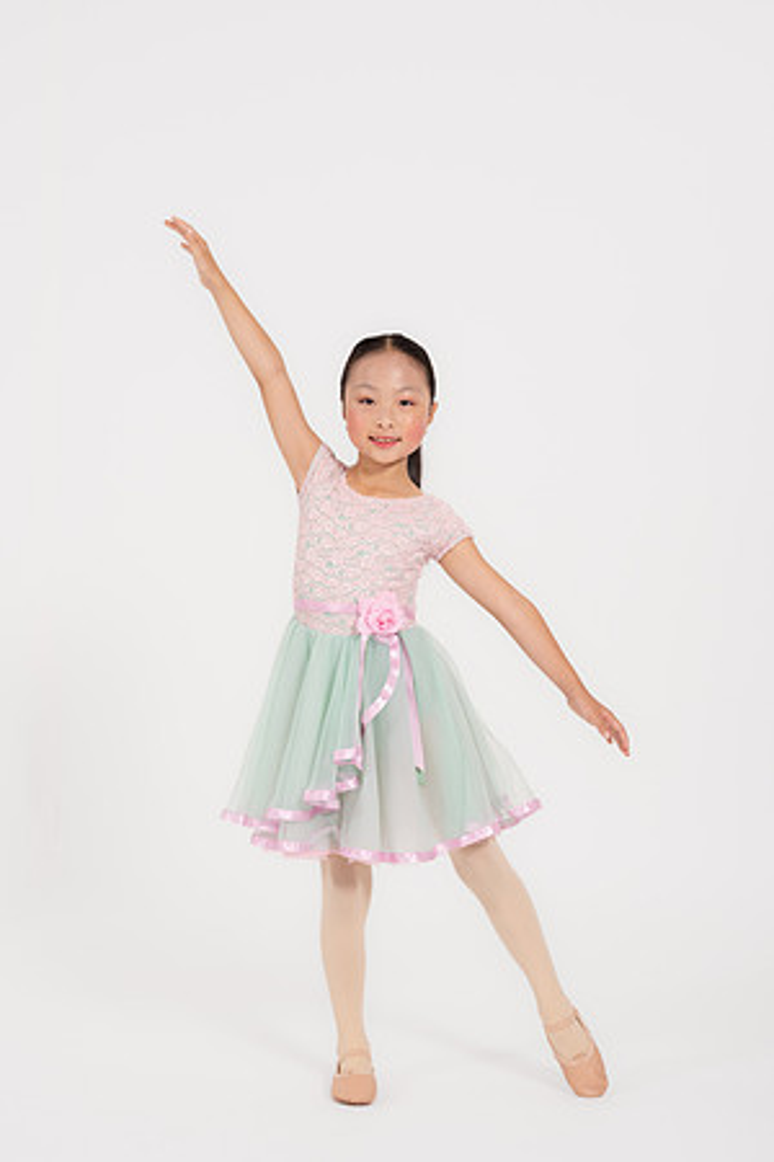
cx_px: 387
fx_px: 2096
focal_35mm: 65
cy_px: 581
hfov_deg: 20.9
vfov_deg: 31.0
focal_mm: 65
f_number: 10
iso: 500
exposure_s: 1/125
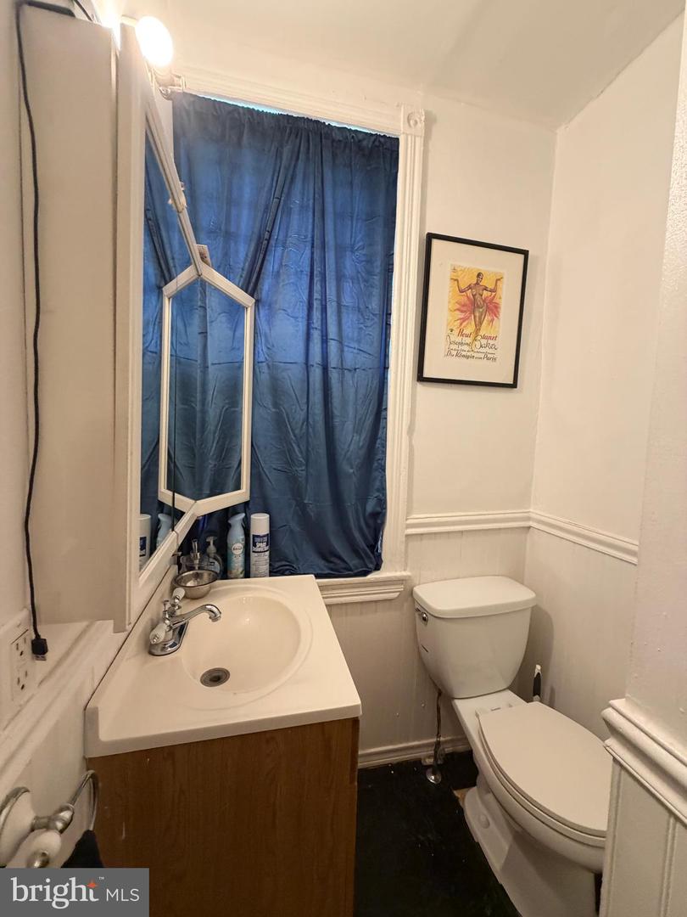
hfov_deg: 85.7
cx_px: 344
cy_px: 458
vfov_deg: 102.1
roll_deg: -4.7
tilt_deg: -2.1
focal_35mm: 14
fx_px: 370
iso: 320
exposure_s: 1/60
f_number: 2.2
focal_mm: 2.22
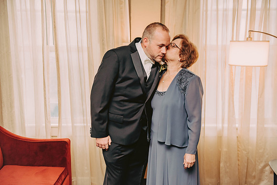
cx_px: 138
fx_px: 323
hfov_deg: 46.4
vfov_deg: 31.9
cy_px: 92
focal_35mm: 42
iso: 800
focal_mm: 42
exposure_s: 1/250
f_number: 3.5
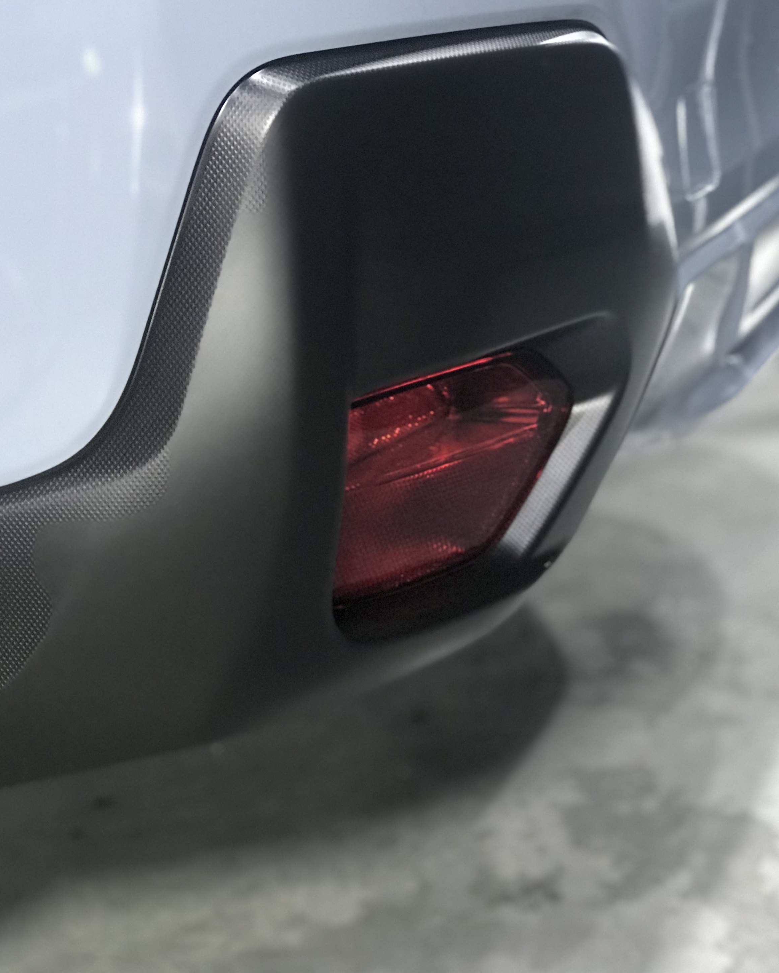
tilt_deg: -16.6
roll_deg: +4.3
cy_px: 473
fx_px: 2219
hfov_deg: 19.9
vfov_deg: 24.7
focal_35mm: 77
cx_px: 265
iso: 250
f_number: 2.8
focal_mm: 6.6
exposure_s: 1/60
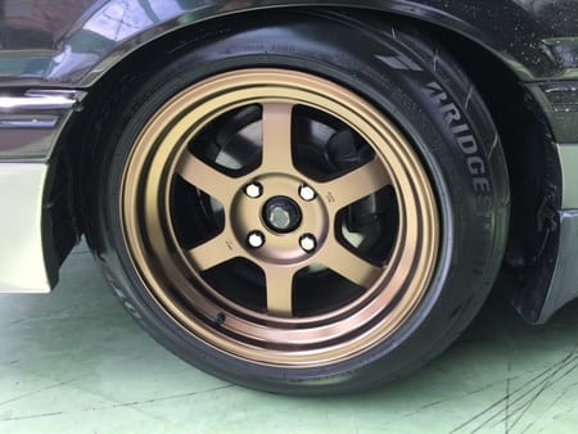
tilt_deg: -25.9
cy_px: 217
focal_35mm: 29
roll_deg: +0.3
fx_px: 484
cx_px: 289
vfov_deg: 48.3
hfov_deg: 61.6
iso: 32
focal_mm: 4.15
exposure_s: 1/120
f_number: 2.2
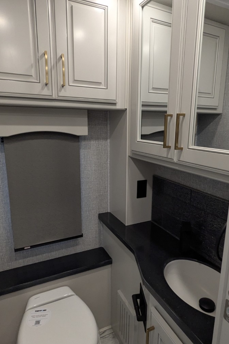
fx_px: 219
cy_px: 174
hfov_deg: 55.1
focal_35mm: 23
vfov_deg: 76.1
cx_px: 123
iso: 301
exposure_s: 1/103
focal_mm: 2.35
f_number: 2.2
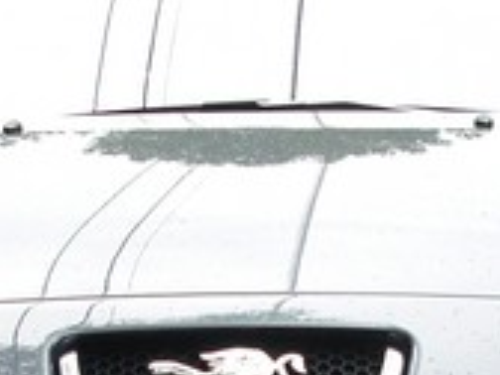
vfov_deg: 10.9
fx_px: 1921
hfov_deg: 14.8
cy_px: 497
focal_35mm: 133
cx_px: 253
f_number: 2.6
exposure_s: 1/160
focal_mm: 5.8
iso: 80
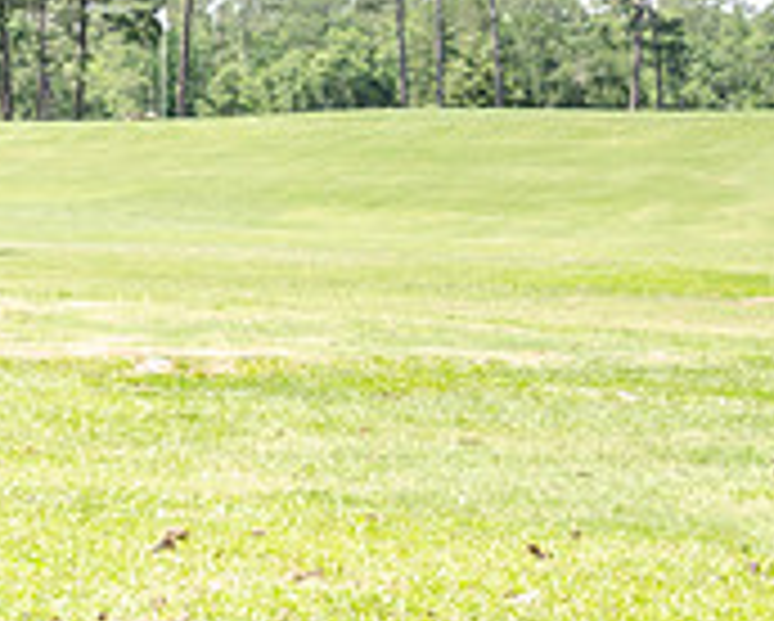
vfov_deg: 8.6
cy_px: 284
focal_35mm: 180
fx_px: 4128
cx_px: -495
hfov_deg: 10.3
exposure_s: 1/320
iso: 400
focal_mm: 38
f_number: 9
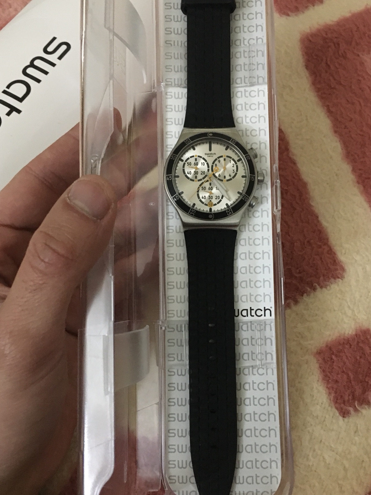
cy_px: 244
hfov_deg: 44.2
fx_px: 457
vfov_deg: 56.8
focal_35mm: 32
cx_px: 185
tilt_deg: -60.8
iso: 400
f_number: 2.2
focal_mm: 4.15
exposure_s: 1/17
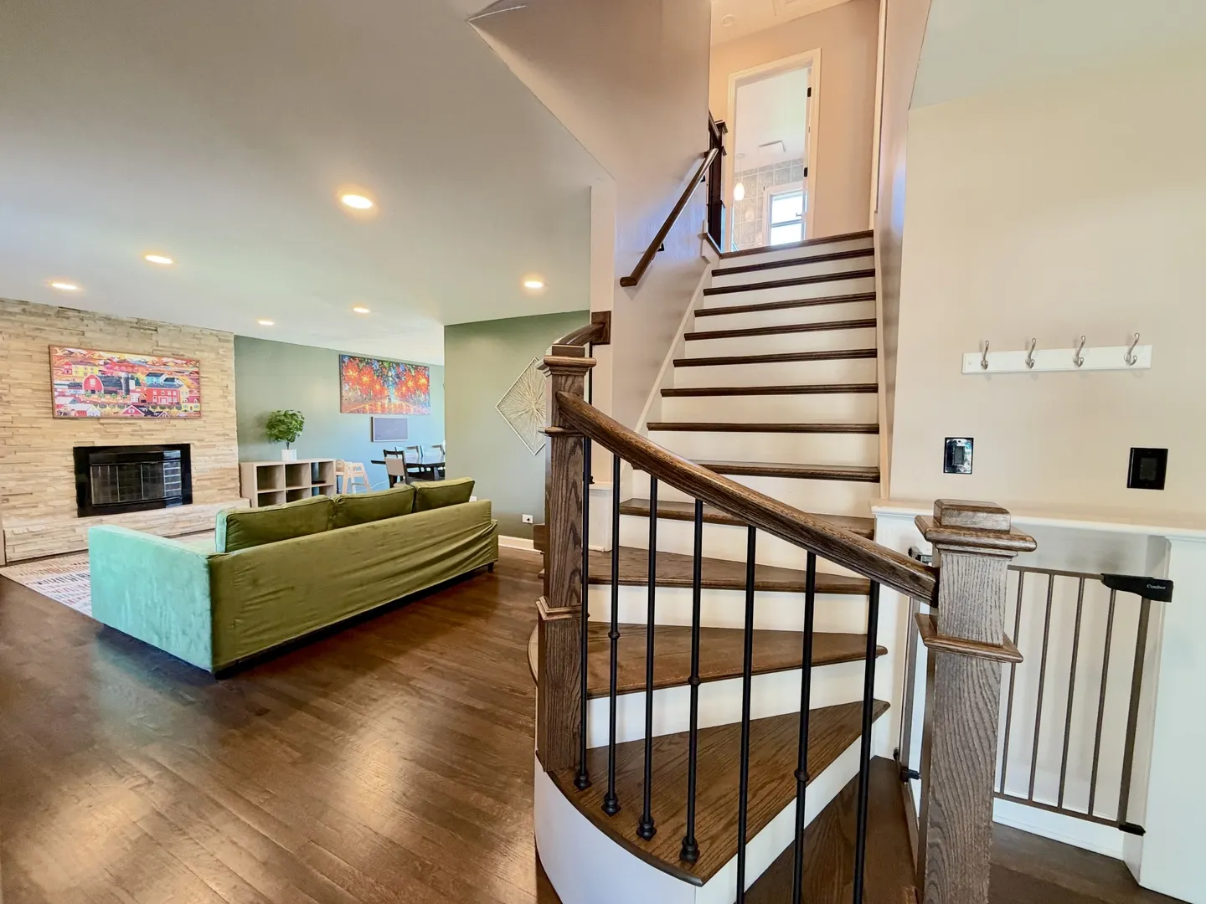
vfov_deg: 85.7
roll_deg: -0.4
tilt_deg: -2.4
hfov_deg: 102.1
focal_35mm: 14
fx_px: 488
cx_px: 603
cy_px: 452
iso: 320
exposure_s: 1/60
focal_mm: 2.22
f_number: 2.2
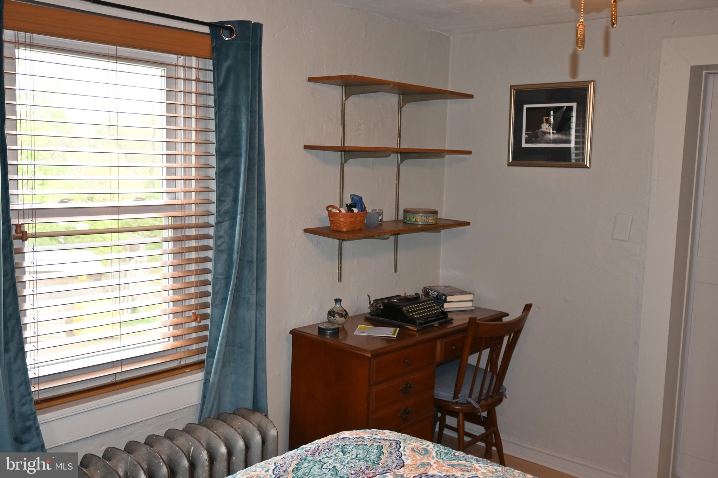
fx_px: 658
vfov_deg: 40.0
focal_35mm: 33
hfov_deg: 57.2
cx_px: 359
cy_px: 239
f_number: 4
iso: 400
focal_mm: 22
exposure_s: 1/60
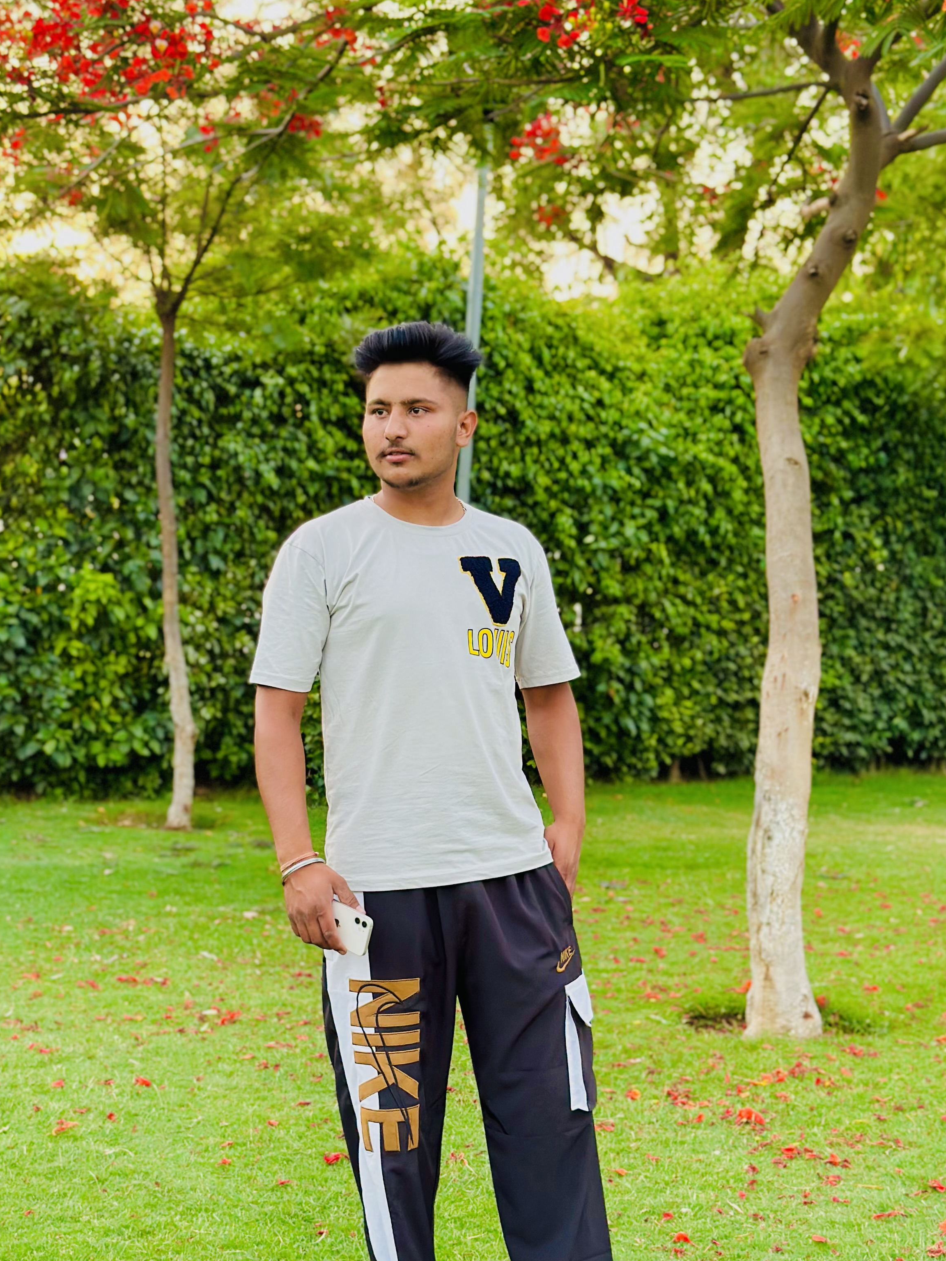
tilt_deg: -1.8
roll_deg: -0.6
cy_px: 640
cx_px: 468
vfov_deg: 30.7
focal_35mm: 63
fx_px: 2296
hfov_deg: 23.3
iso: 125
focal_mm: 6.86
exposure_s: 1/91
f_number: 1.78
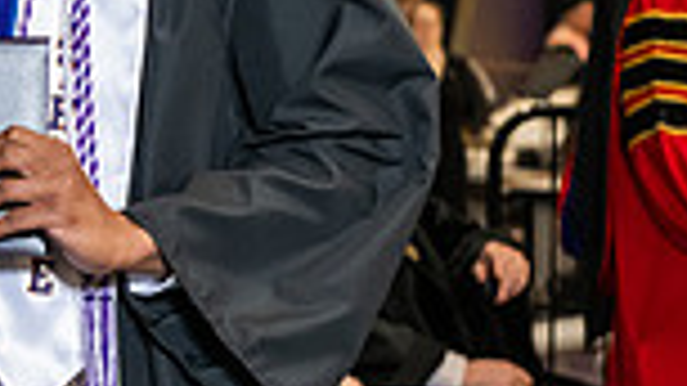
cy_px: -20
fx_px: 5063
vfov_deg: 4.4
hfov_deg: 7.6
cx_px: -296
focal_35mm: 278
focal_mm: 70
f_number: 5
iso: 2500
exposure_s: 1/200
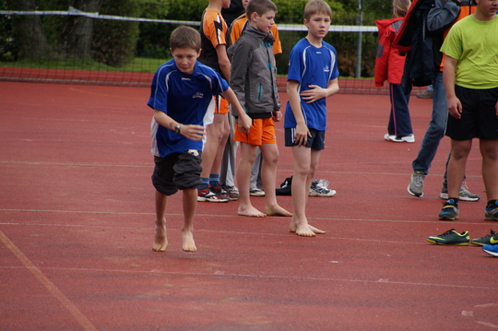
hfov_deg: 6.5
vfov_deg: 4.4
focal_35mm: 315
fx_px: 4353
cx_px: 249
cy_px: 166
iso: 400
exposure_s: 1/400
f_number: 6.3
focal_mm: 210
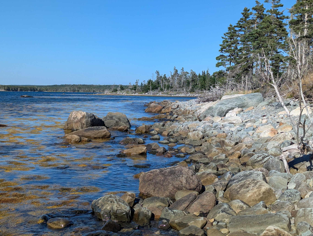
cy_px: 120
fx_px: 489
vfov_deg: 27.1
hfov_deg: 35.5
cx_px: 155
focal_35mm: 54
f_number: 1.85
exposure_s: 1/2232
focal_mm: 6.81
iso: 44
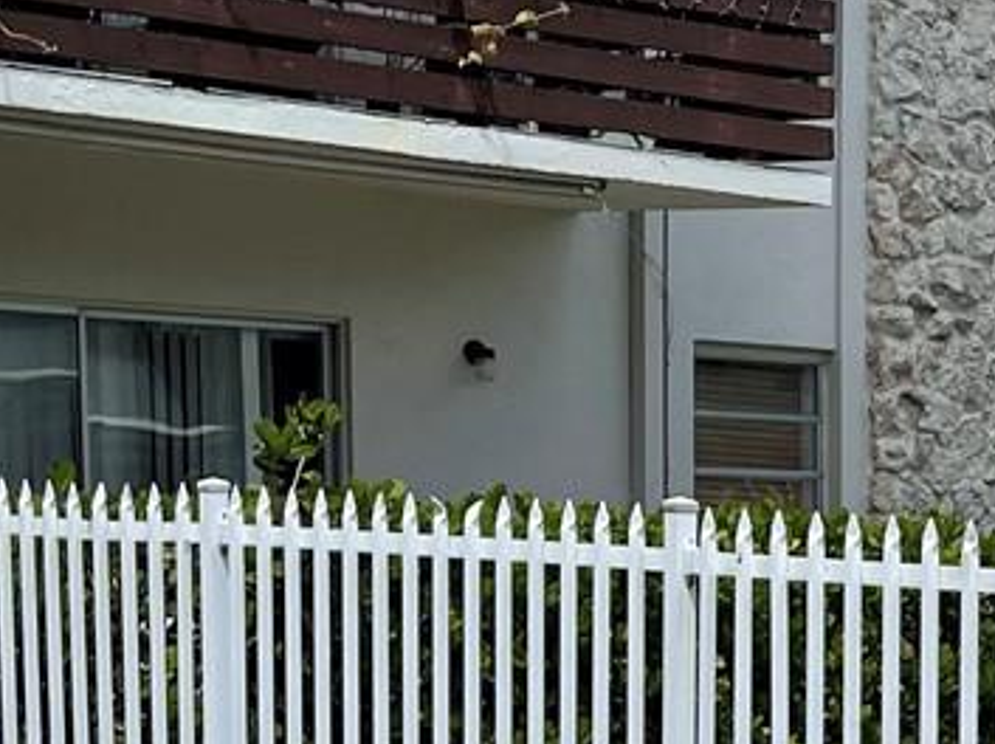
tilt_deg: -5.8
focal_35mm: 118
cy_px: 907
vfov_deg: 12.2
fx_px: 3388
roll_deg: -1.7
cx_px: 1666
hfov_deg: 15.0
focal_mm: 5.1
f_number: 1.6
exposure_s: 1/5128
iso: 32
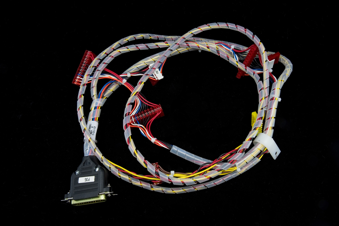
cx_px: 170
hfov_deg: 48.5
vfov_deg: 33.4
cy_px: 113
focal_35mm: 40
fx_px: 377
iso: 100
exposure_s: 1/2.5
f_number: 22
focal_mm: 40
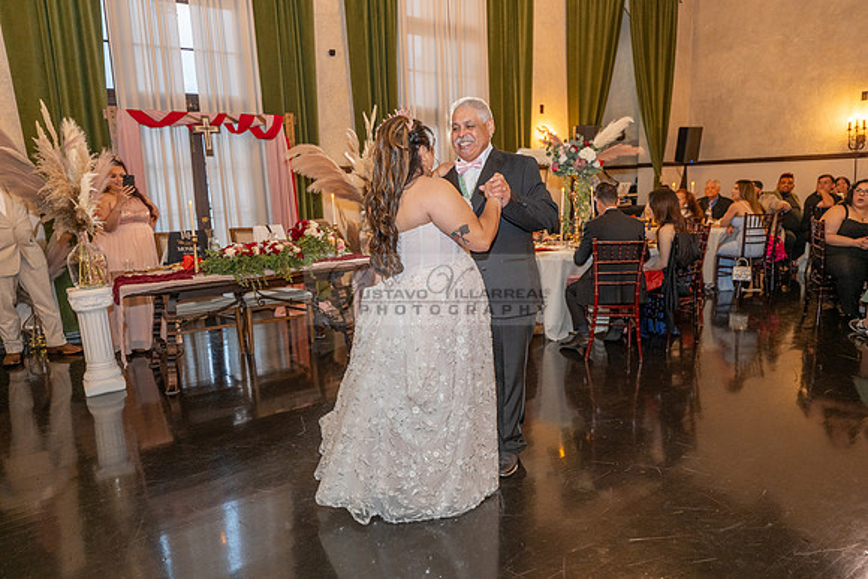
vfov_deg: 53.2
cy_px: 290
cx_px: 434
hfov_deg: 73.7
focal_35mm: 24
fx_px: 579
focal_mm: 24
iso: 1600
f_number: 2.8
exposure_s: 1/125
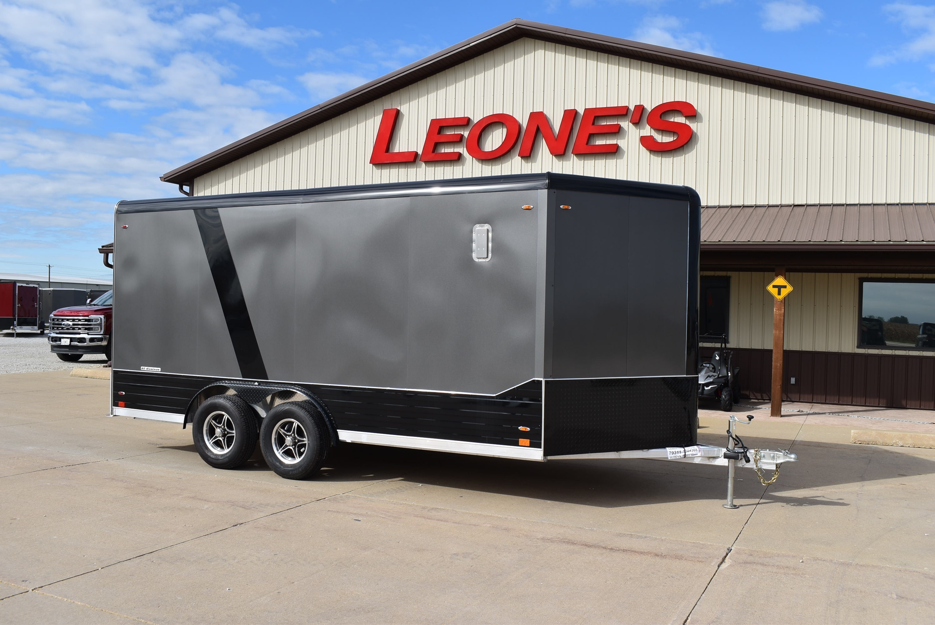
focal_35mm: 33
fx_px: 858
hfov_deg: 57.2
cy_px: 312
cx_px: 468
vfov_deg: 40.0
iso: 100
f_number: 9
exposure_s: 1/320
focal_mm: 22
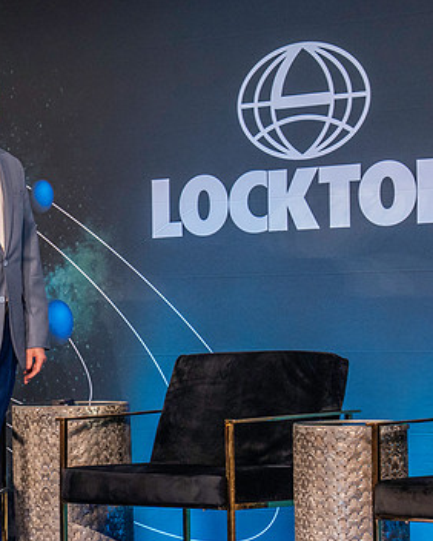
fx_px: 2449
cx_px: 47
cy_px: 350
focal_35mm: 153
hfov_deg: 10.1
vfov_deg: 12.6
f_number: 4.5
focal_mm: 70
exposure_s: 1/200
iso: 3200
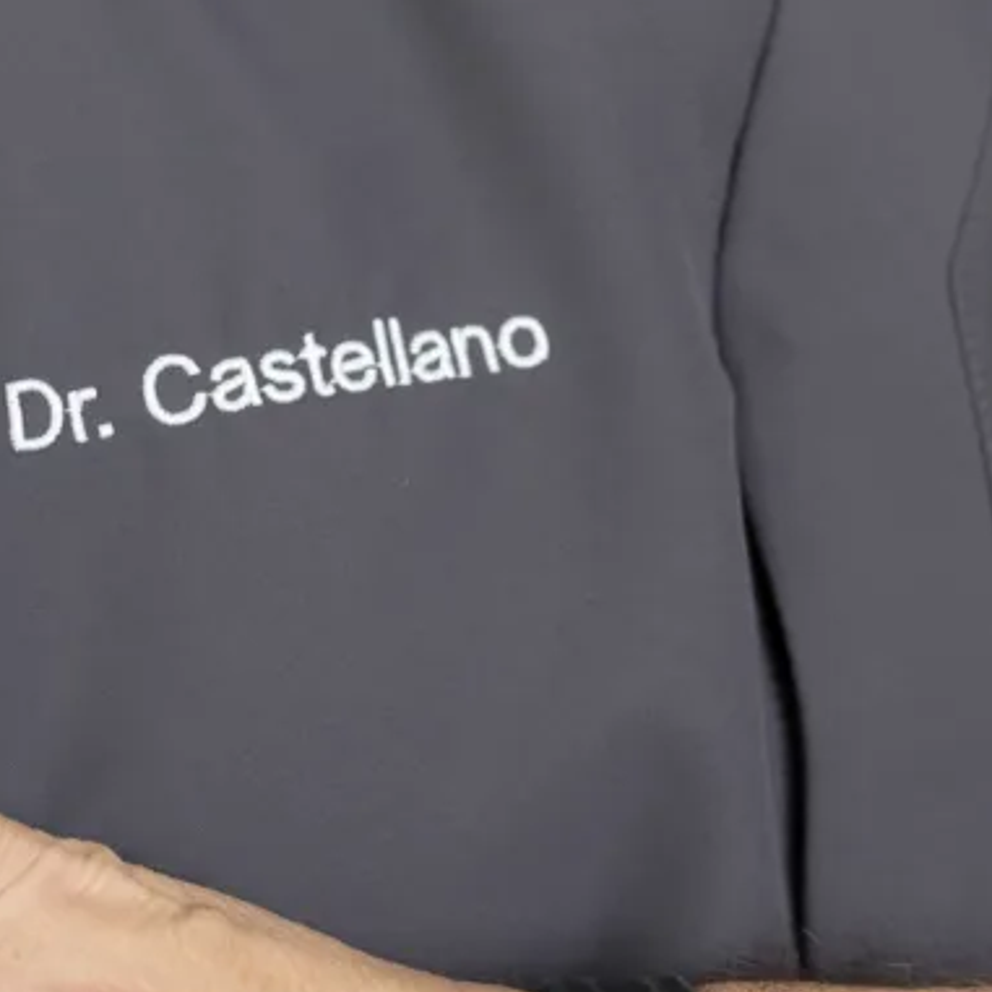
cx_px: 553
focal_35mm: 200
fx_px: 6484
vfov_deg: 8.7
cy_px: -10
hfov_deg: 8.7
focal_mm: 35
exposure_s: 1/100
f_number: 1.8
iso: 50
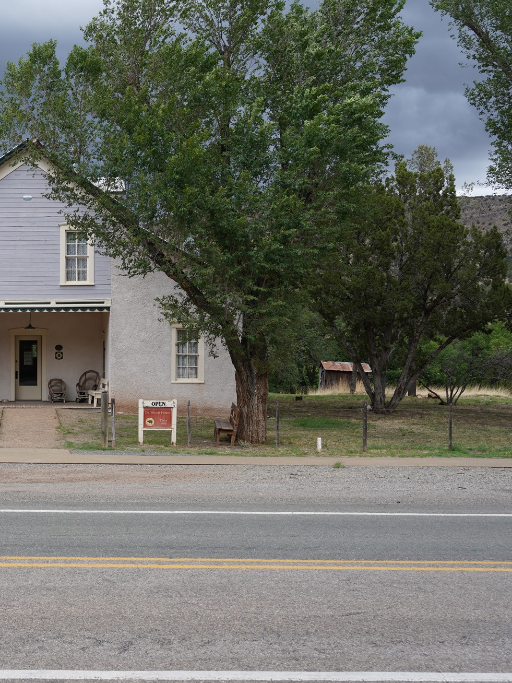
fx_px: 986
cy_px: 344
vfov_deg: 38.2
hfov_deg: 27.8
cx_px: 34
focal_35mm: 50
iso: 100
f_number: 8
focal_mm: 34
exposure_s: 1/60
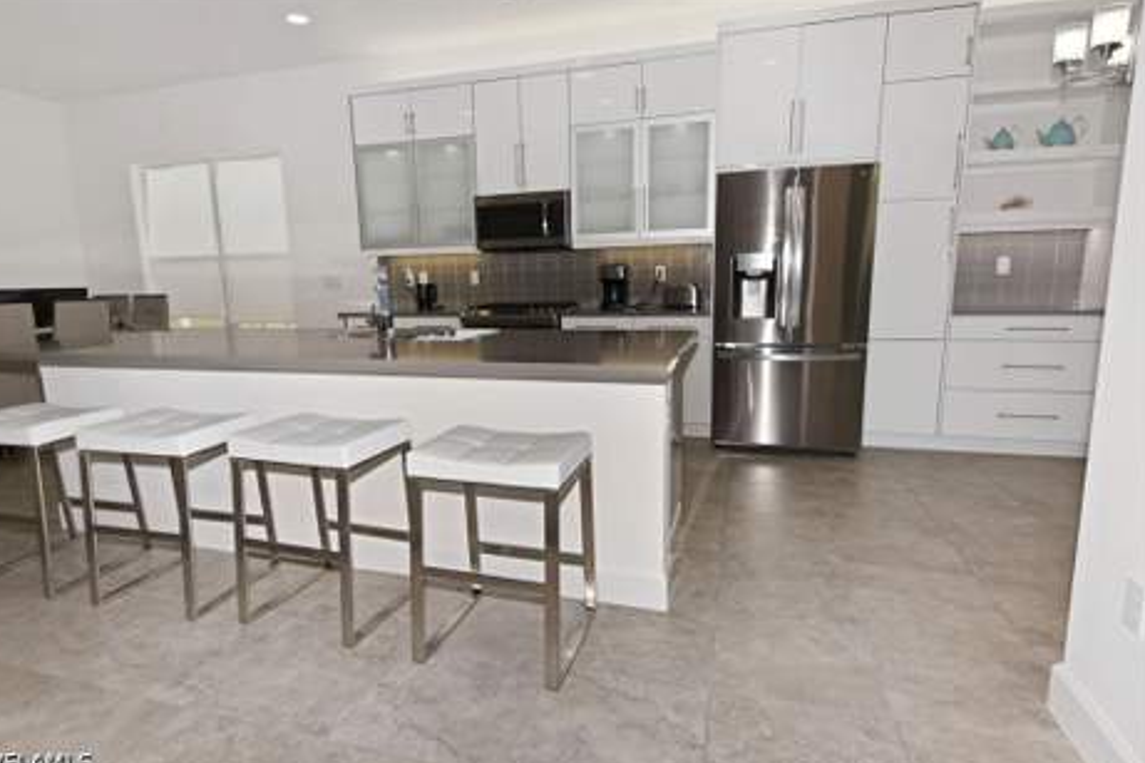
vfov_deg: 51.3
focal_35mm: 25
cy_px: 383
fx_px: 795
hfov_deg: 71.5
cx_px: 556
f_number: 8
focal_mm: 16
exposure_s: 1/60
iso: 100
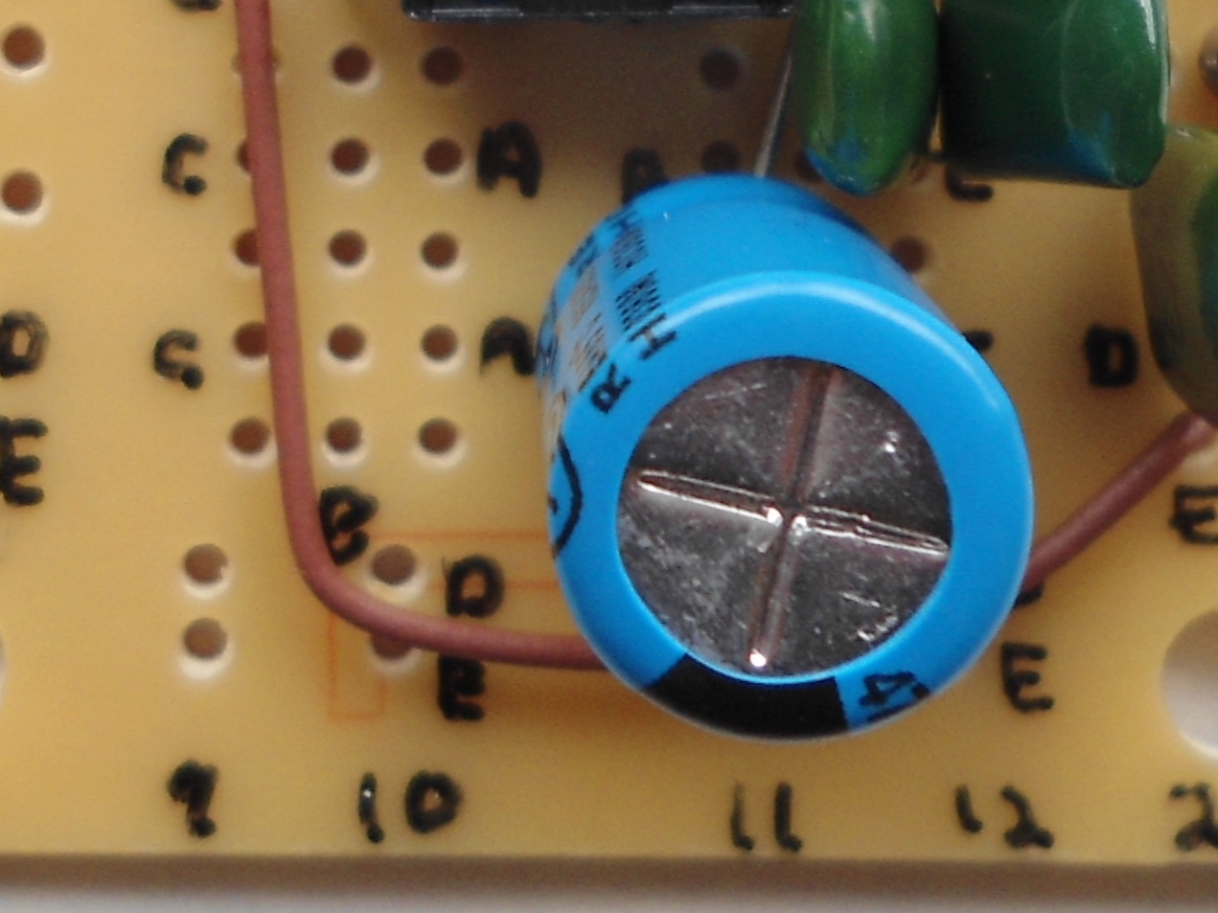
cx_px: 559
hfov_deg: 34.9
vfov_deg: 25.6
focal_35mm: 55
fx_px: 1935
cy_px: 58
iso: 80
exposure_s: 1/80
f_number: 2.8
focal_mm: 4.7
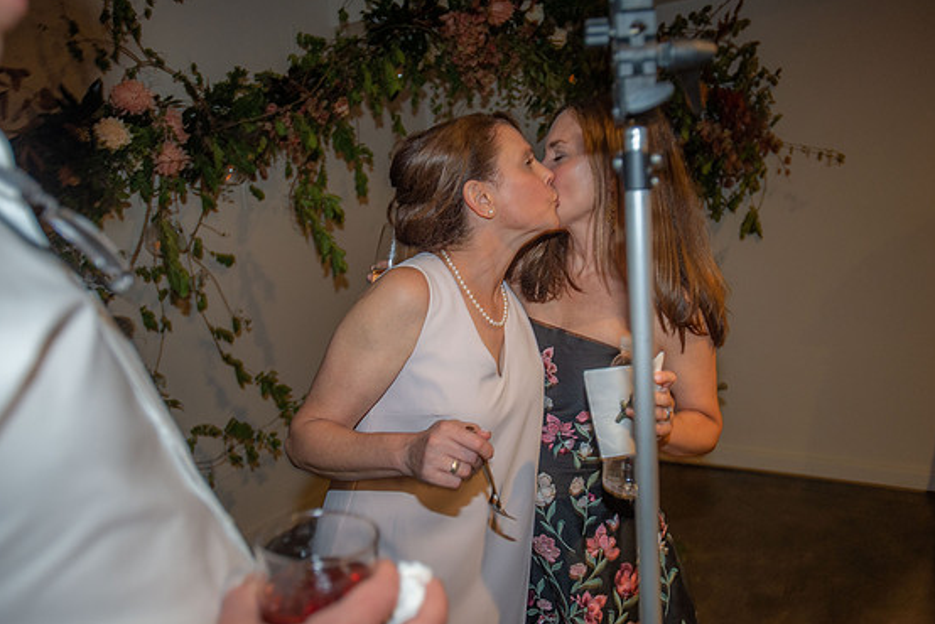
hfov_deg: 76.1
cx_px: 457
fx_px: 598
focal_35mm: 23
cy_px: 319
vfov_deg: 55.2
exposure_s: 1/80
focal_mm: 22
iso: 1600
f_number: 2.8
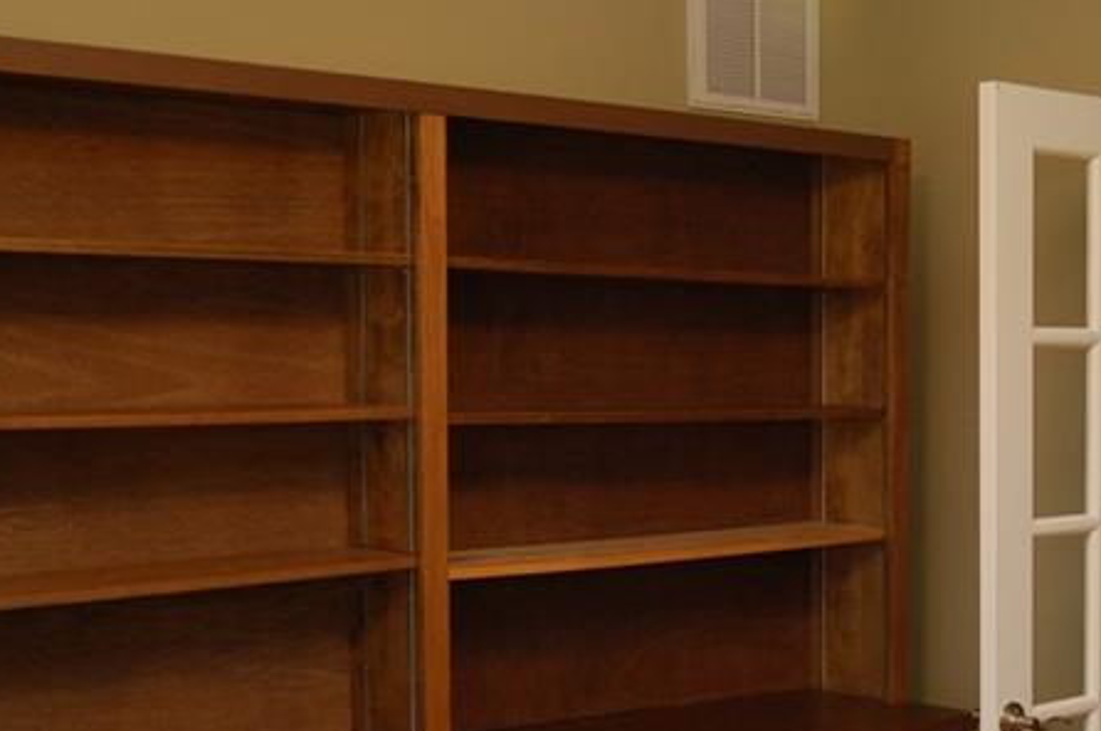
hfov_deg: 30.9
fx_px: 1893
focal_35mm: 62
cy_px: 600
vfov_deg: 21.5
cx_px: 1000
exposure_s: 1/60
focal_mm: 18
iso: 400
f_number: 4
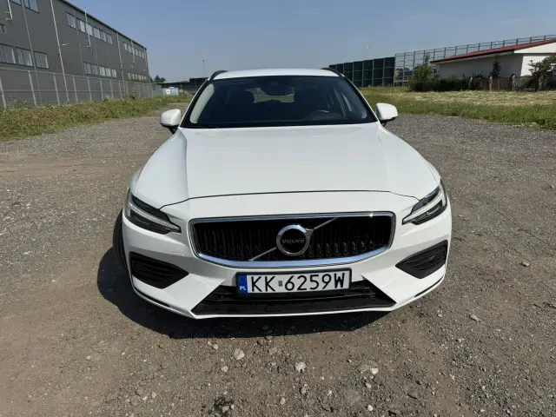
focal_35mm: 24
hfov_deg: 71.6
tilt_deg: -13.8
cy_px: 208
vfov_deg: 56.8
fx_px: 385
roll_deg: +2.4
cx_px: 278
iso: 80
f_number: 1.78
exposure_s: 1/12346
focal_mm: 6.76
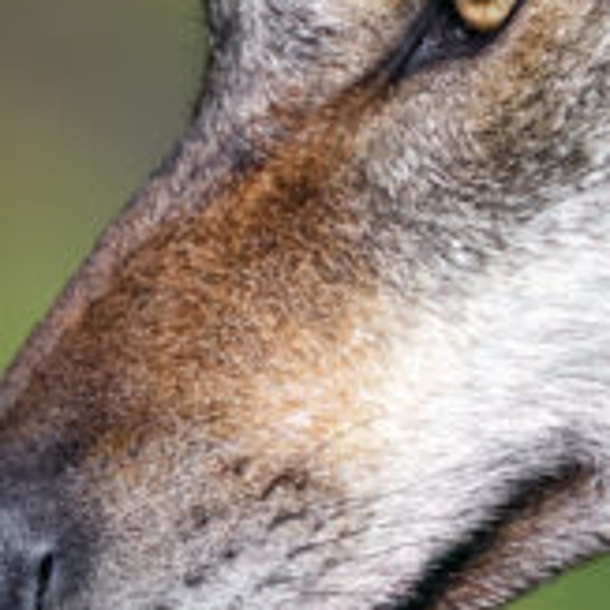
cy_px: 88
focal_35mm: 1815
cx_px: 1317
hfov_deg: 1.0
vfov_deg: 1.0
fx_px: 36185
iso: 140
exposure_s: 1/1250
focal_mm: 340
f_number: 4
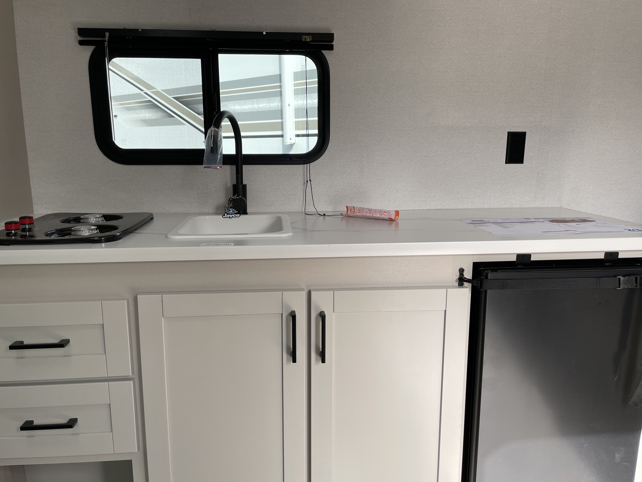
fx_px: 482
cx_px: 321
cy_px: 241
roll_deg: +0.2
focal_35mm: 26
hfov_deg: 67.3
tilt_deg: -9.5
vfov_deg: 53.1
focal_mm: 4.2
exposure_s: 1/456
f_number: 1.6
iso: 32
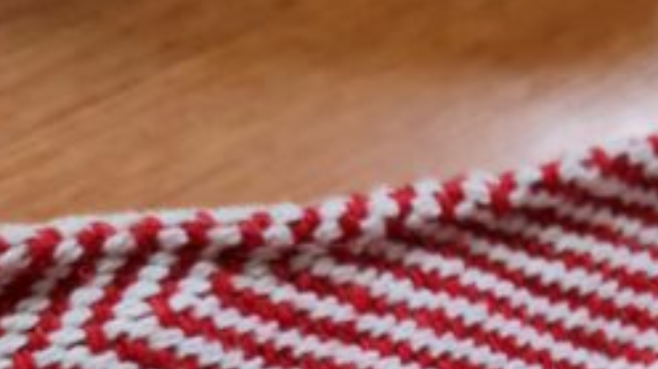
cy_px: 644
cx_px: 727
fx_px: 1395
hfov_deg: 24.7
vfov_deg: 13.6
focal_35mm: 80
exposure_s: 1/120
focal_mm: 5.4
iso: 320
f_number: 1.8
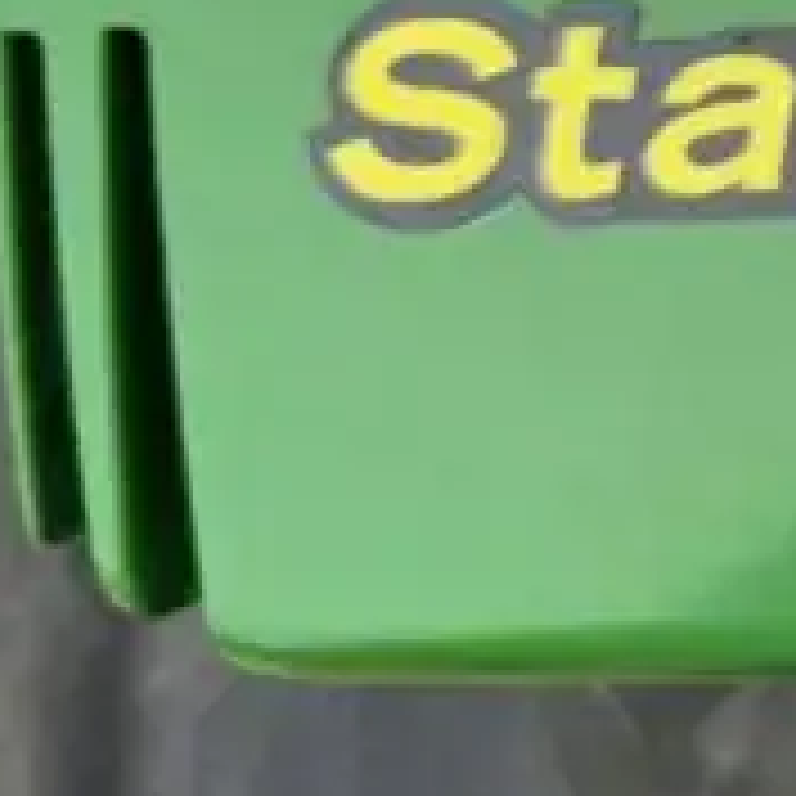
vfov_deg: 14.5
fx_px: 2992
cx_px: 1785
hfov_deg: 12.5
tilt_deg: -85.6
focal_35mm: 115
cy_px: -256
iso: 80
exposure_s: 1/797
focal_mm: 6.86
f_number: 1.78
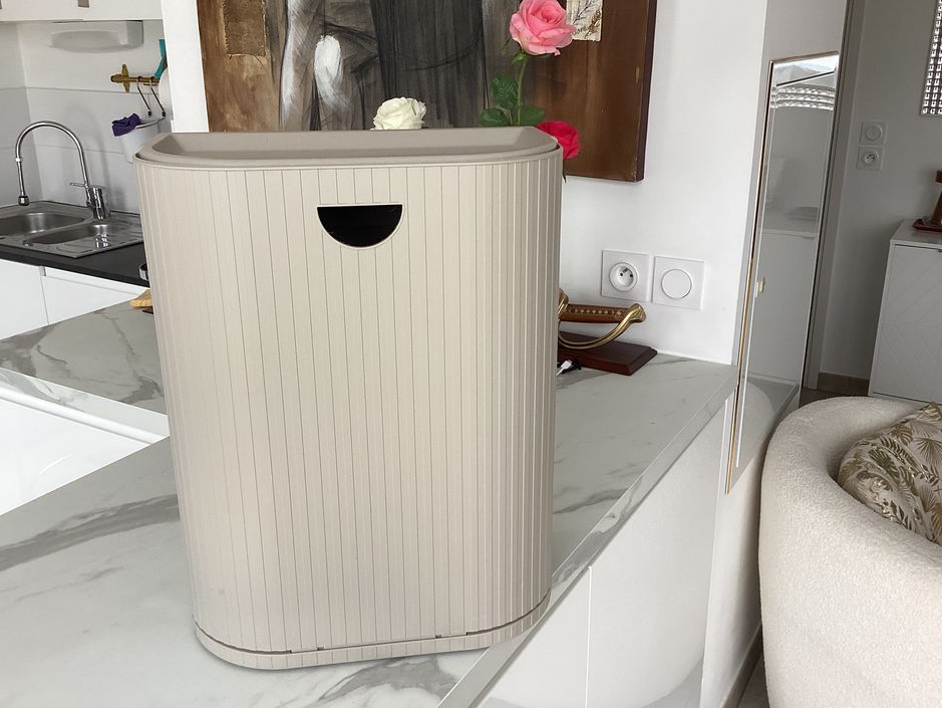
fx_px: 898
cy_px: 336
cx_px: 468
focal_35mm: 33
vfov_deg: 43.0
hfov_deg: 55.3
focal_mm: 3.3
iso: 64
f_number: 2.4
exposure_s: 1/60
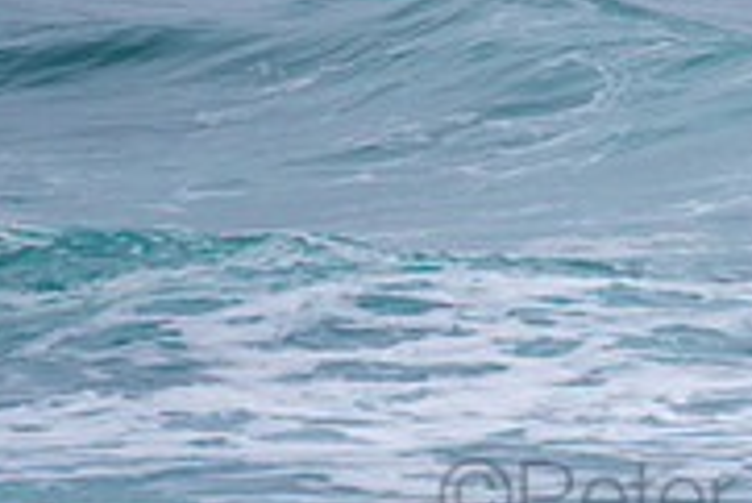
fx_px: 41016
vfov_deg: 0.7
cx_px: 712
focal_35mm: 1962
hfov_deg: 1.1
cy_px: -255
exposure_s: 1/1250
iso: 500
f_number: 5.6
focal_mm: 500
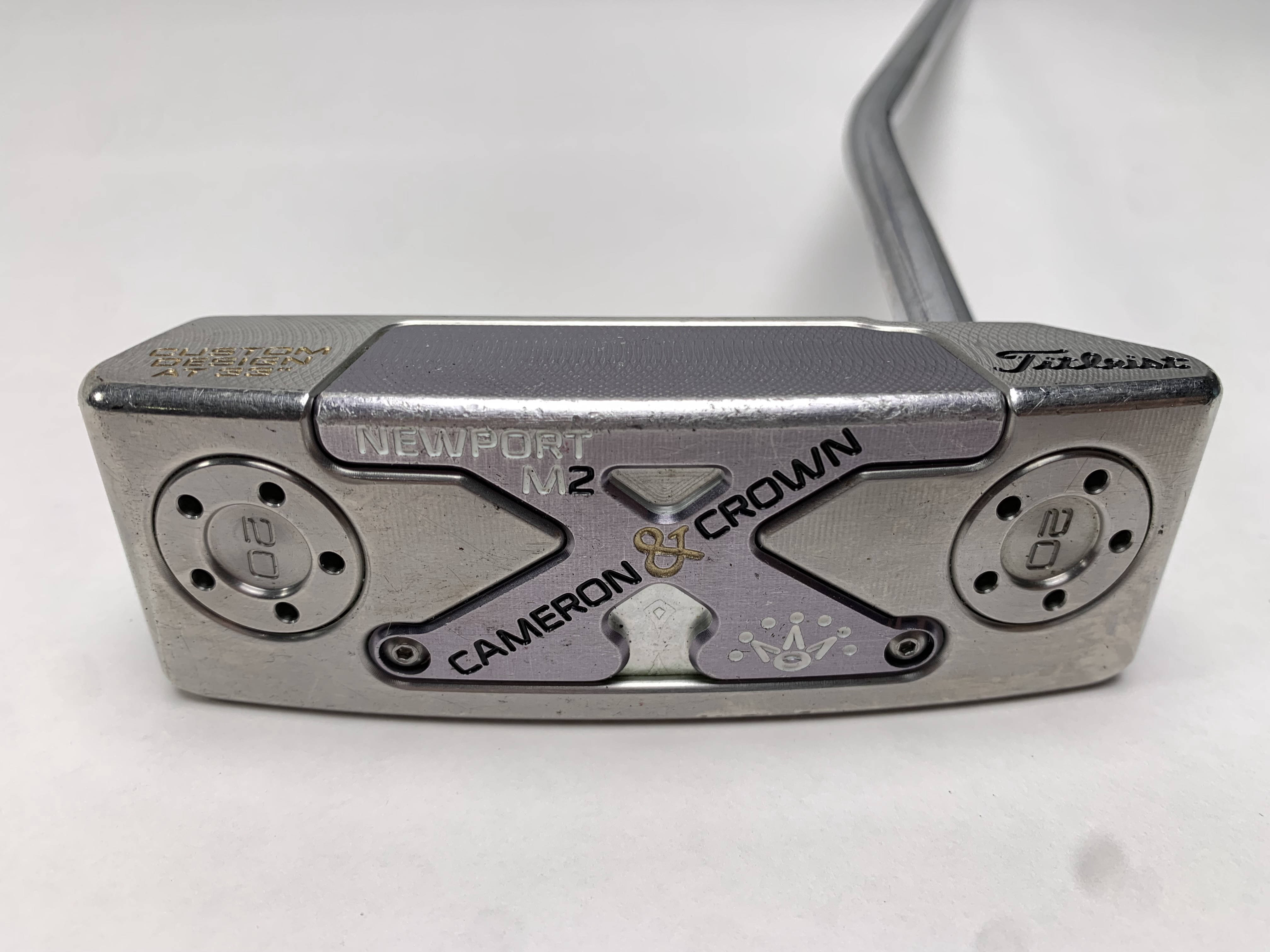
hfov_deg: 67.3
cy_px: 476
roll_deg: -1.2
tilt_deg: -36.7
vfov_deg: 53.1
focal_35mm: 26
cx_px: 635
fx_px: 954
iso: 25
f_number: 1.8
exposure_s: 1/120
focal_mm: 4.25
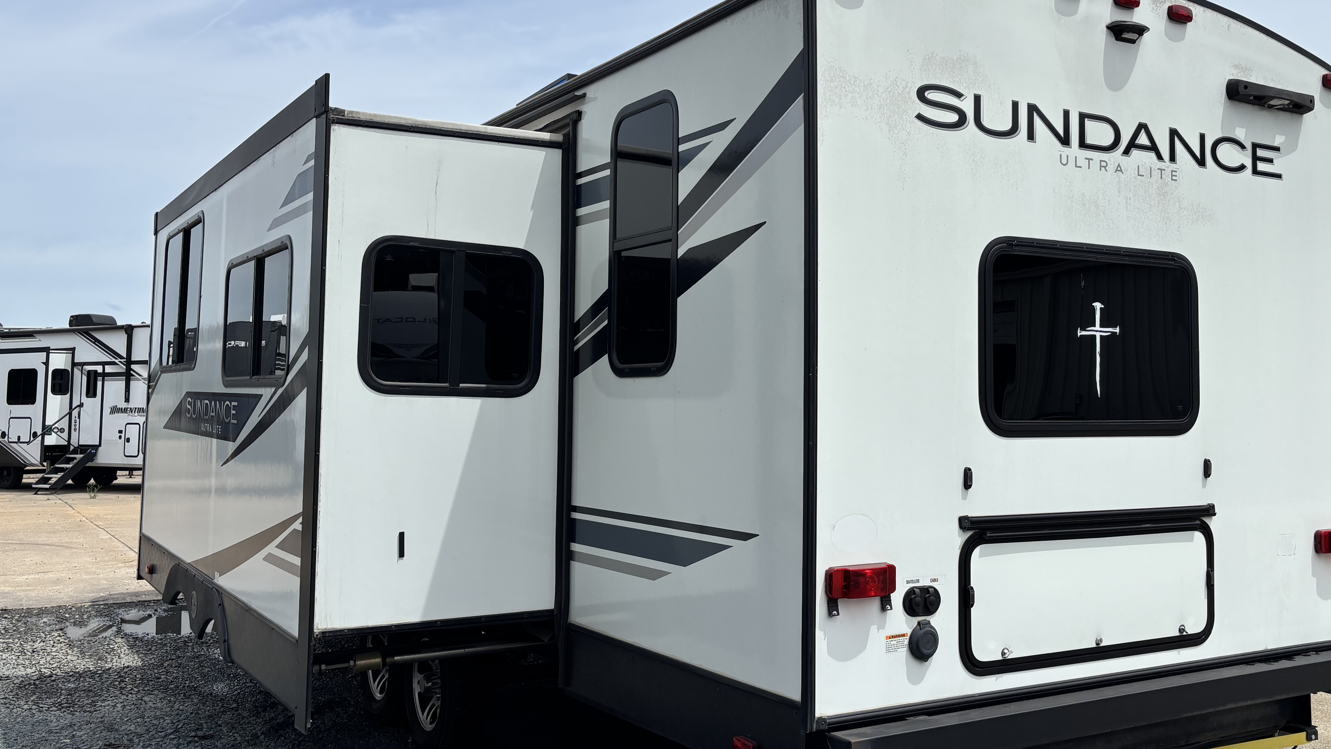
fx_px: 1271
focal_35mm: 36
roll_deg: +0.0
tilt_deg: +3.0
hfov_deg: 55.0
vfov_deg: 32.8
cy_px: 331
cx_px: 781
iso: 50
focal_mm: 5.96
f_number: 1.6
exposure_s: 1/5952
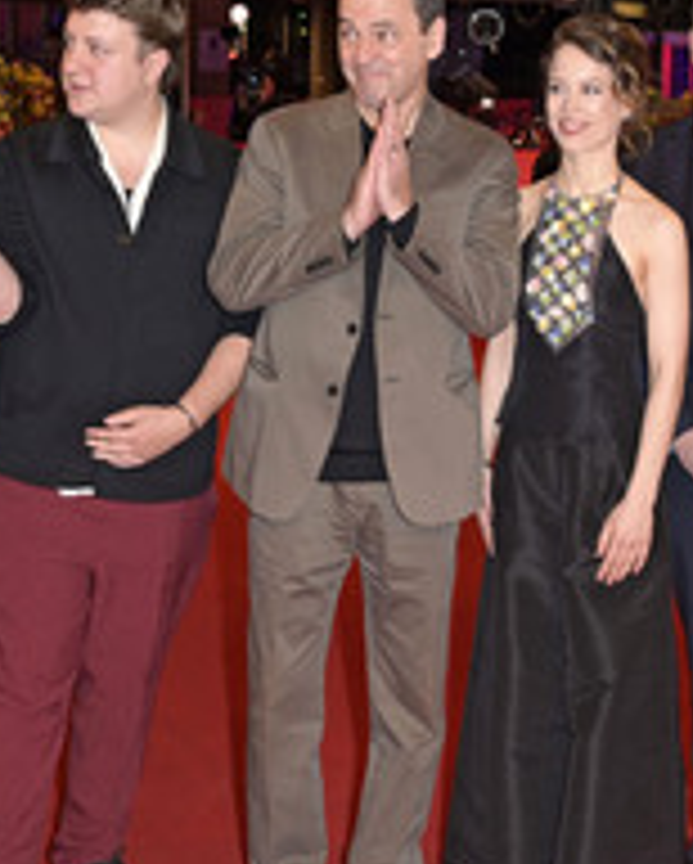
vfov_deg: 21.7
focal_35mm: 88
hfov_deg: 17.5
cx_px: 403
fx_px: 2253
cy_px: 446
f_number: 5.6
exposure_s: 1/250
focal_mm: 40
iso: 1600
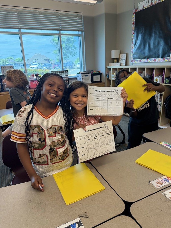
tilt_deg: -16.8
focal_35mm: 24
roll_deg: +3.2
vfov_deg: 71.6
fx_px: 158
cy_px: 114
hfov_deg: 56.8
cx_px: 86
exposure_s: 1/190
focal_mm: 6.76
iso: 200
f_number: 1.78
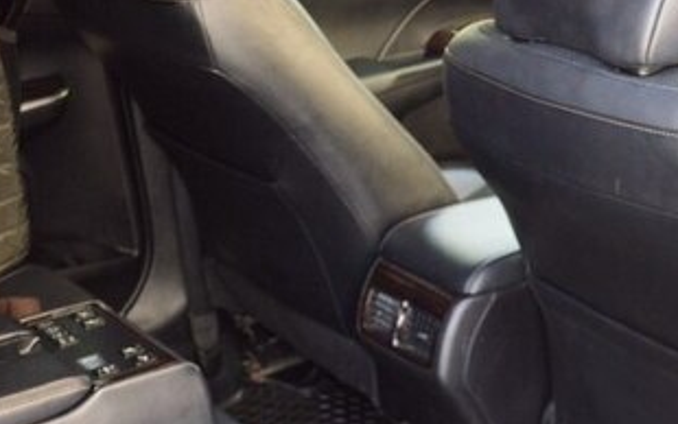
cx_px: 492
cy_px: 475
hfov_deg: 26.2
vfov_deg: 16.2
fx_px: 1442
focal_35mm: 78
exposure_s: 1/100
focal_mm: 24
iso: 400
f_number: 4
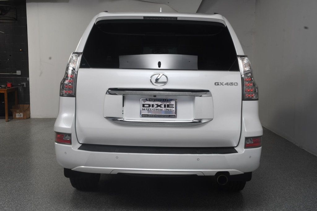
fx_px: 396
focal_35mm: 45
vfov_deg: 29.8
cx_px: 158
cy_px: 106
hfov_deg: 43.6
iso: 100
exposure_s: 1/160
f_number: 14
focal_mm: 30
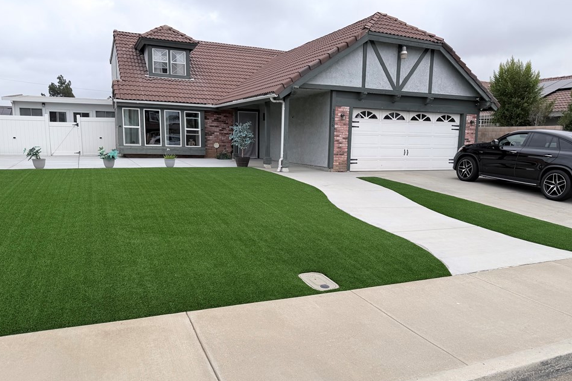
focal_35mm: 27
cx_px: 294
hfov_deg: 67.4
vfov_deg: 47.8
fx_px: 429
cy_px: 213
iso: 80
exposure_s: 1/2611
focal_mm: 6.76
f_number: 1.78
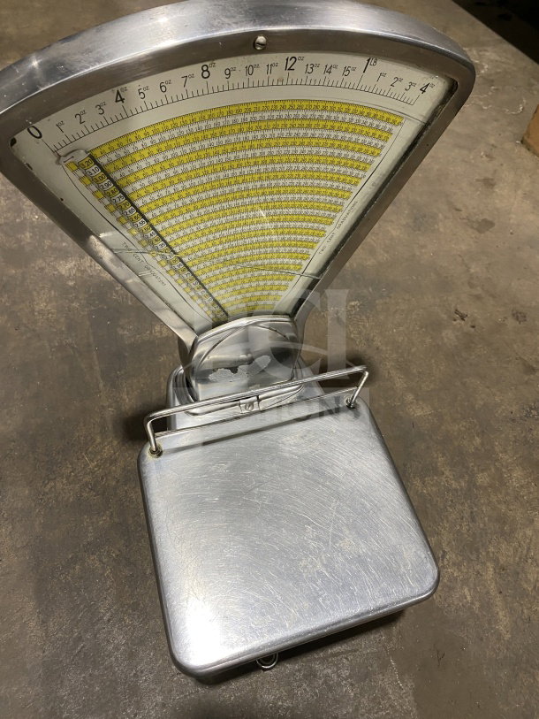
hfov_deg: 53.1
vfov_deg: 67.3
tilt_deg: -54.0
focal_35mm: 26
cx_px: 270
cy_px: 360
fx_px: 540
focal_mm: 4.25
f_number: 1.8
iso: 160
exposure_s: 1/60
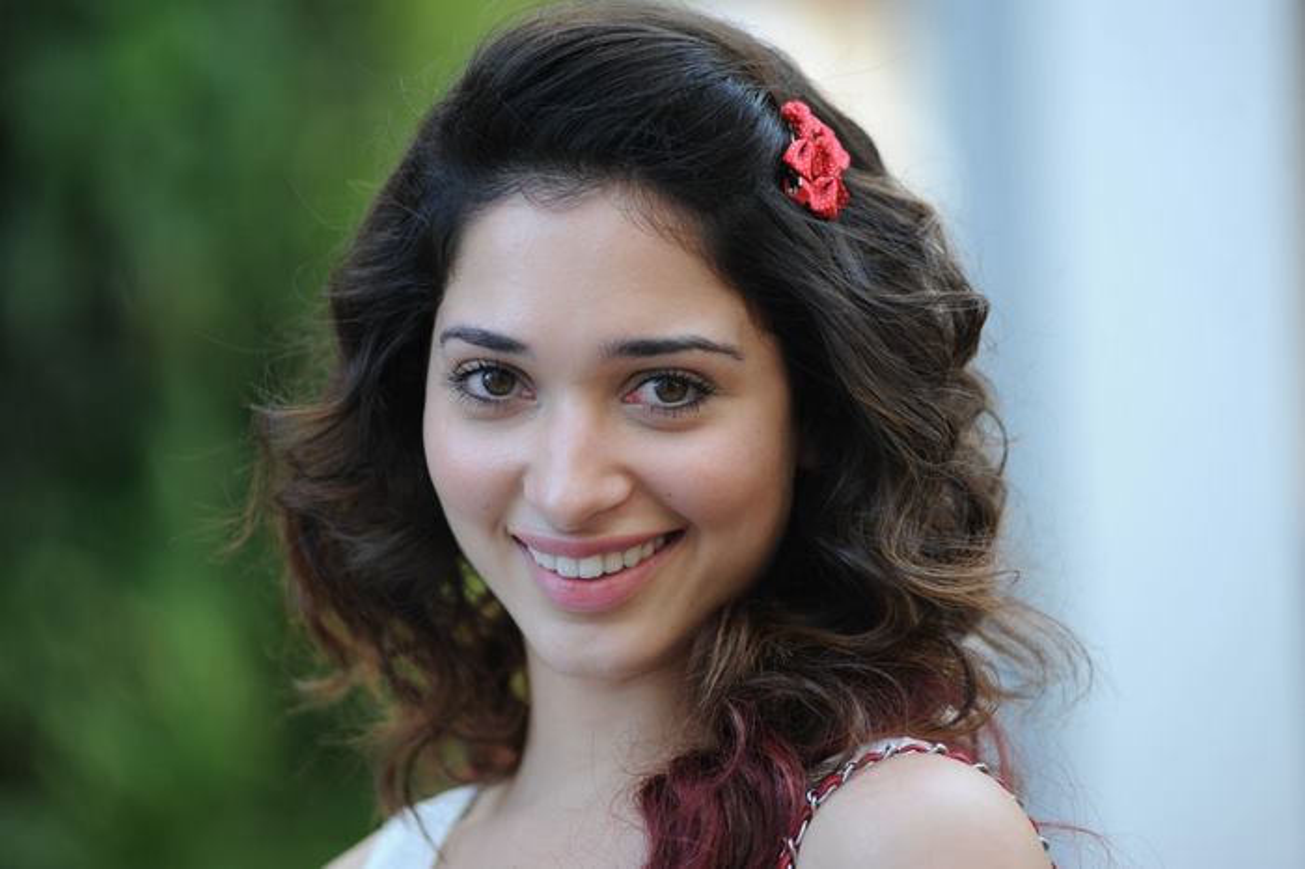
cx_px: 652
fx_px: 5616
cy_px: 434
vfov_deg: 8.8
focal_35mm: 155
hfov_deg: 13.3
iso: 400
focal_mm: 155
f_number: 3.5
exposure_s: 1/250
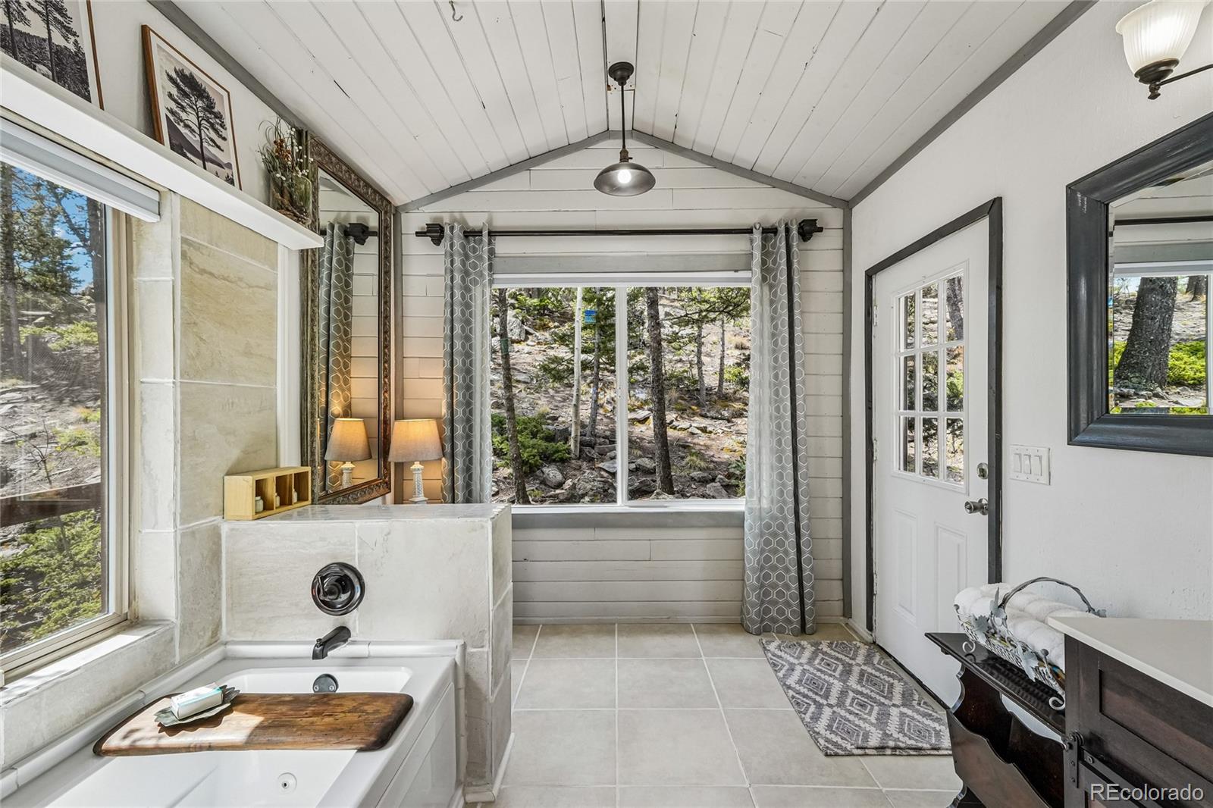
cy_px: 404
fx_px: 505
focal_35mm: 15
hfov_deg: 100.4
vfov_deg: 77.3
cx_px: 606
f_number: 8
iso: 800
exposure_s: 1/60
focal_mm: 10
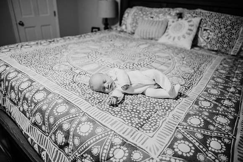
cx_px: 122
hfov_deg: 73.7
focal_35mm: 24
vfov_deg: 53.2
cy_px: 81
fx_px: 162
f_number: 2.2
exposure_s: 1/160
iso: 800
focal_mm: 24
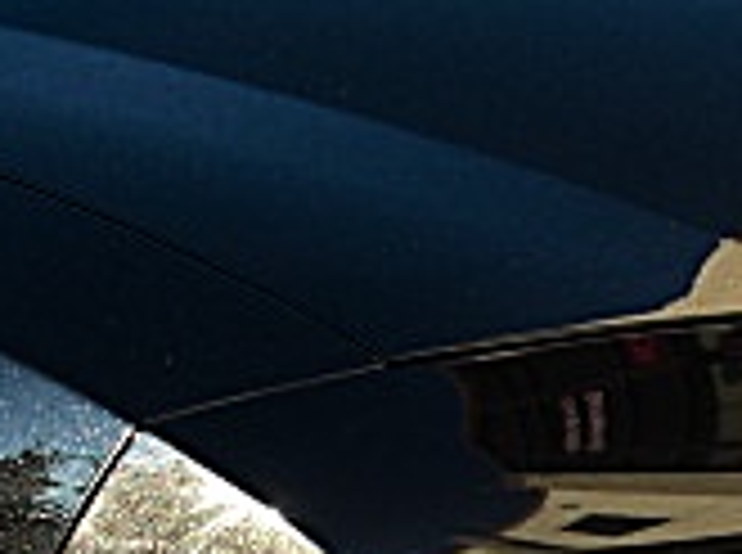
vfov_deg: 10.4
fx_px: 2994
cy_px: 613
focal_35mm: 140
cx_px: 526
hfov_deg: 14.1
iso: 50
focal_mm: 6.3
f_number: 2.8
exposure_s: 1/100
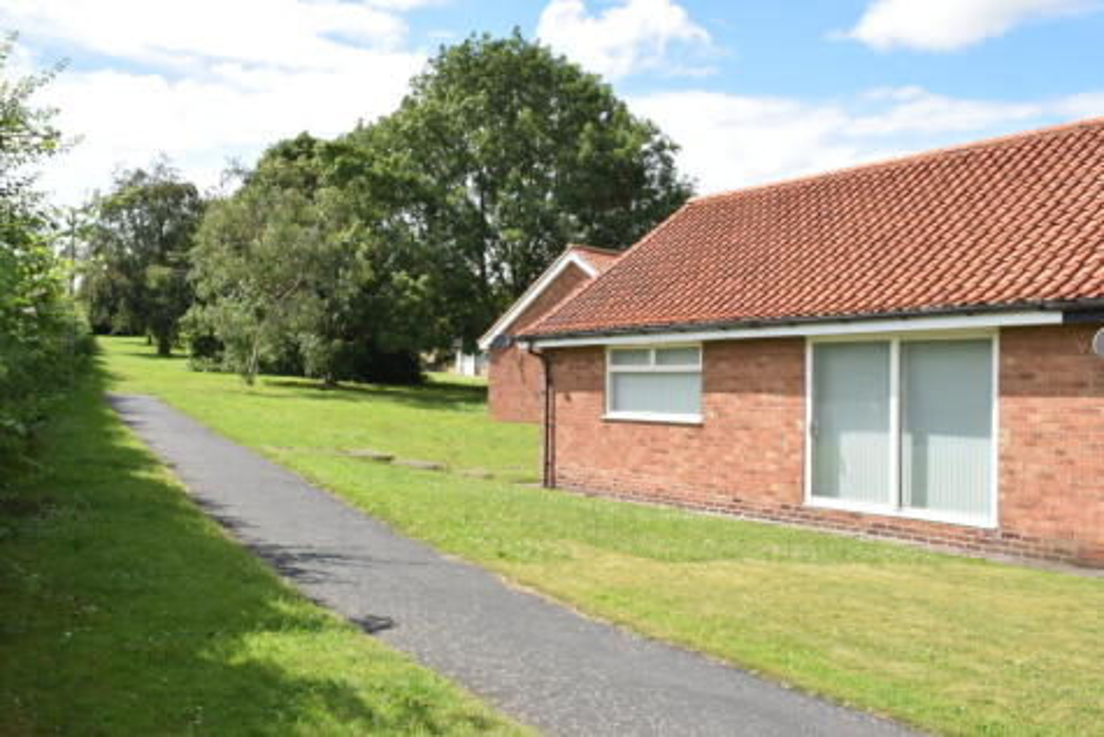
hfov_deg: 53.1
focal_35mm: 36
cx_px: 552
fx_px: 1104
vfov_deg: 36.9
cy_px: 368
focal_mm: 24
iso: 800
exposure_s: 1/200
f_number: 25
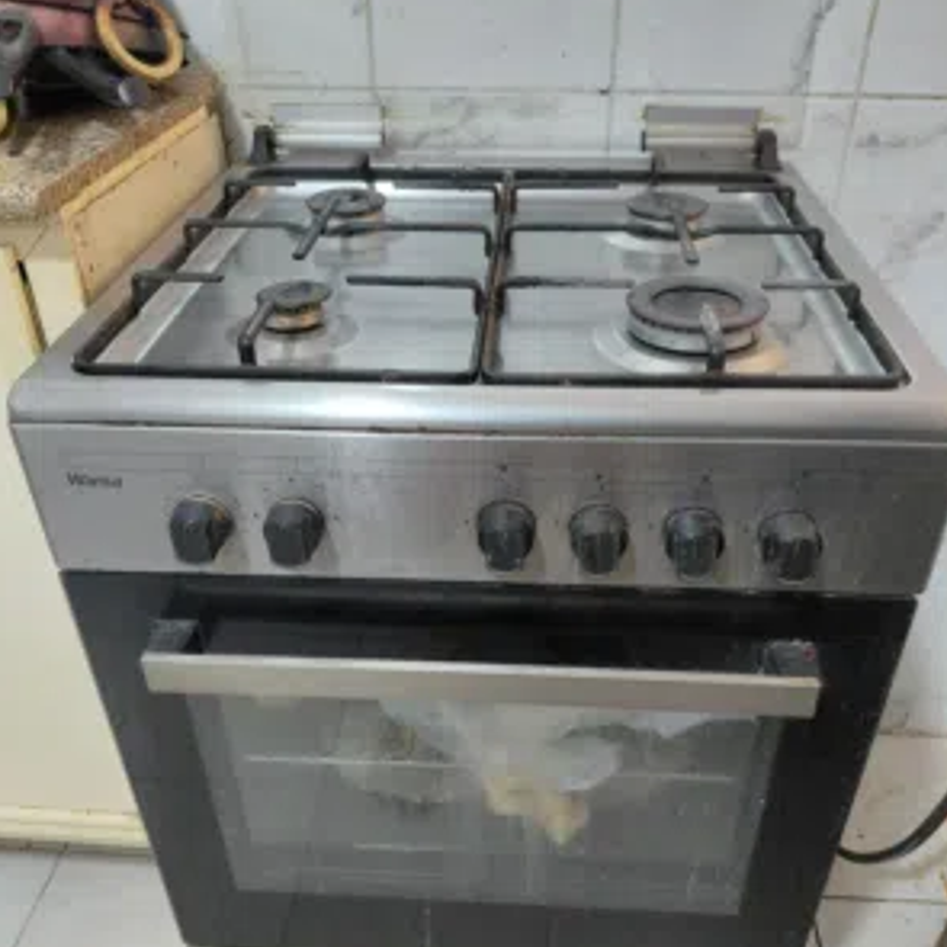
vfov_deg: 53.6
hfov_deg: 54.0
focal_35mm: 30
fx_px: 929
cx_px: 475
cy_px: 571
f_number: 1.8
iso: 200
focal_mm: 4.69
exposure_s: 1/50.1
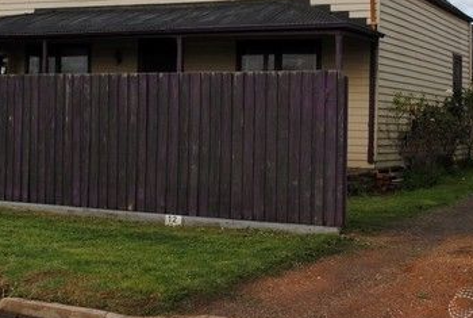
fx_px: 948
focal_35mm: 72
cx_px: 181
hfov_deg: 27.9
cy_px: 66
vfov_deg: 18.8
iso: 100
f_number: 6.3
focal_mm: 28
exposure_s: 1/200
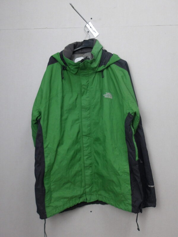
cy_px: 118
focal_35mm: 27
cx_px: 89
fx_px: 185
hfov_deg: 51.4
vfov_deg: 65.3
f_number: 3
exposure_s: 1/60
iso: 434
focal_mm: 4.9
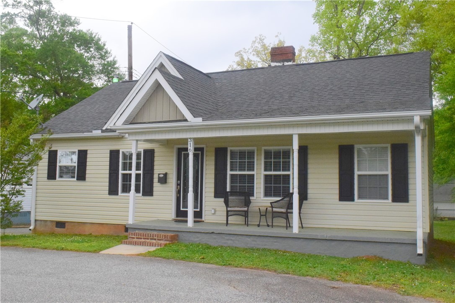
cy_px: 152
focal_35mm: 36
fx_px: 455
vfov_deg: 36.9
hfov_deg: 53.1
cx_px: 228
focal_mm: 24
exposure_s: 1/800
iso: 3200
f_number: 14
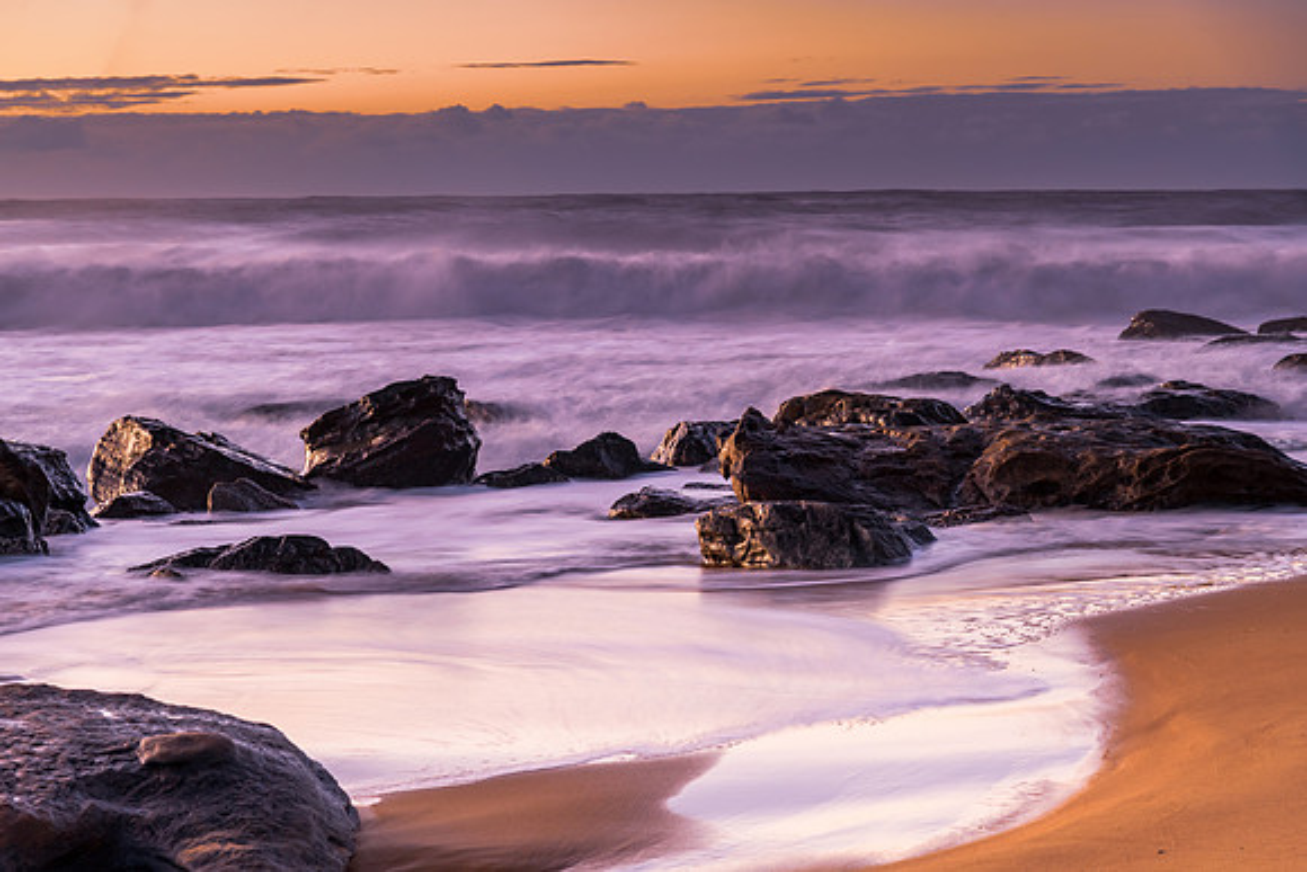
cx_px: 654
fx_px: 3132
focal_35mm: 86
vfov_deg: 15.9
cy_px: 436
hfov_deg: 23.6
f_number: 8
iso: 250
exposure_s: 1.6
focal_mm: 86
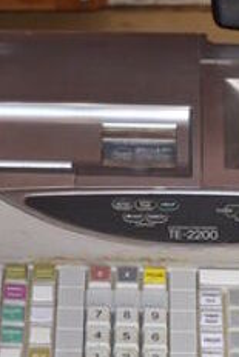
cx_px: 185
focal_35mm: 149
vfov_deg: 13.2
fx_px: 1481
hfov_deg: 9.2
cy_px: 500
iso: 800
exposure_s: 1/30
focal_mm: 32
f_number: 4.8
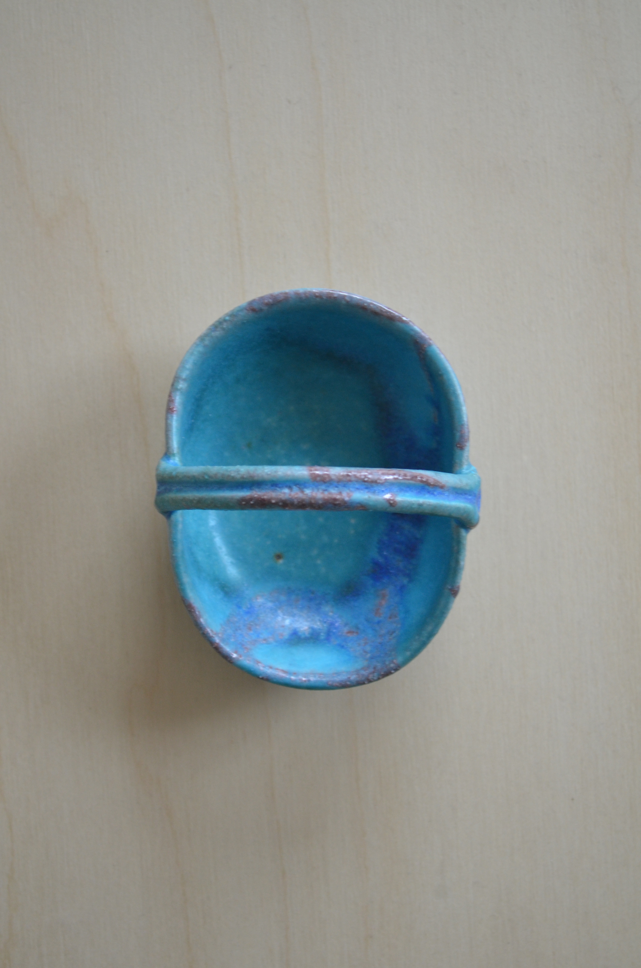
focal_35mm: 72
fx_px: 1932
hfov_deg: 18.8
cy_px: 484
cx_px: 320
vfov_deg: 28.1
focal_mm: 48
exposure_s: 1/60
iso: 800
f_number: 5.3
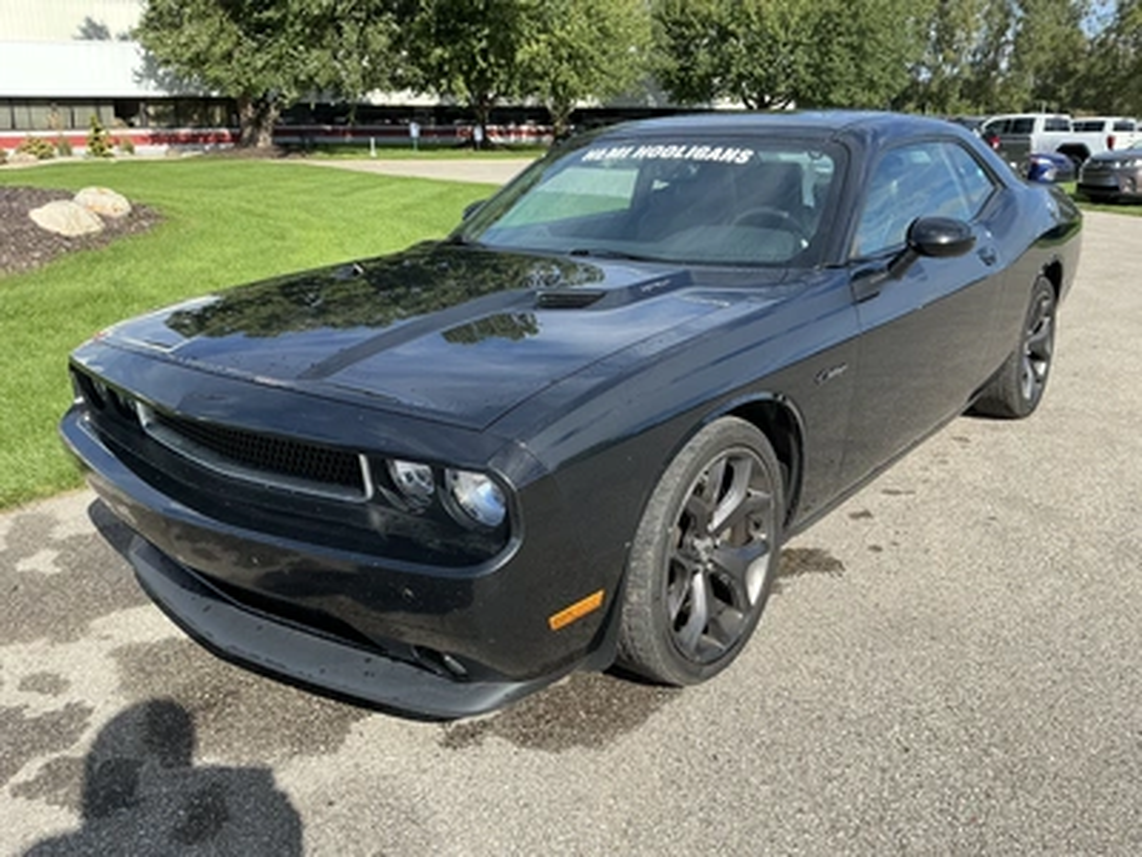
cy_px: 428
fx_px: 924
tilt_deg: -17.5
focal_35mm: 28
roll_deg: -0.6
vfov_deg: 49.7
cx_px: 571
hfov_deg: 63.4
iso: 25
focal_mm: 3
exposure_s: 1/1098
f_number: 1.8
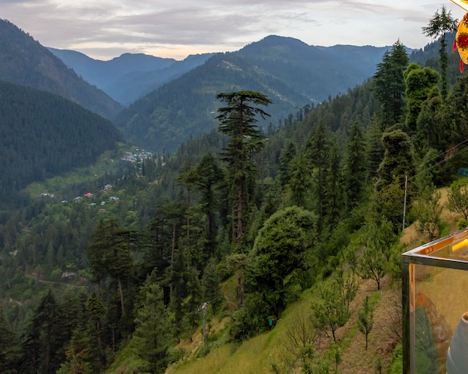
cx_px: 325
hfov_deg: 51.5
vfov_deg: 43.1
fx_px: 471
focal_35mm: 34
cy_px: 146
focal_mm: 8.38
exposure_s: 1/120
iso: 200
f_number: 2.8
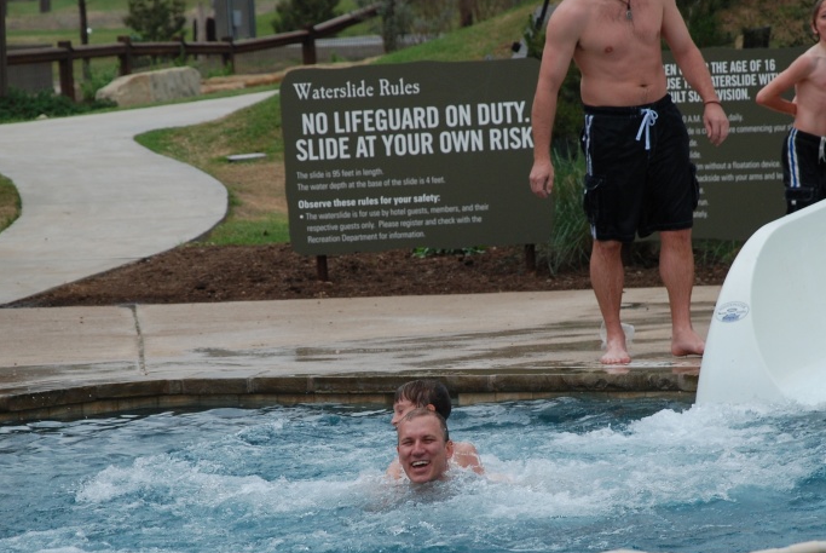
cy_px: 376
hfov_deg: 8.2
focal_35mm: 252
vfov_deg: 5.5
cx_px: 460
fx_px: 5788
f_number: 5.6
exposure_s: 1/500
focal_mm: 112
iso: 320
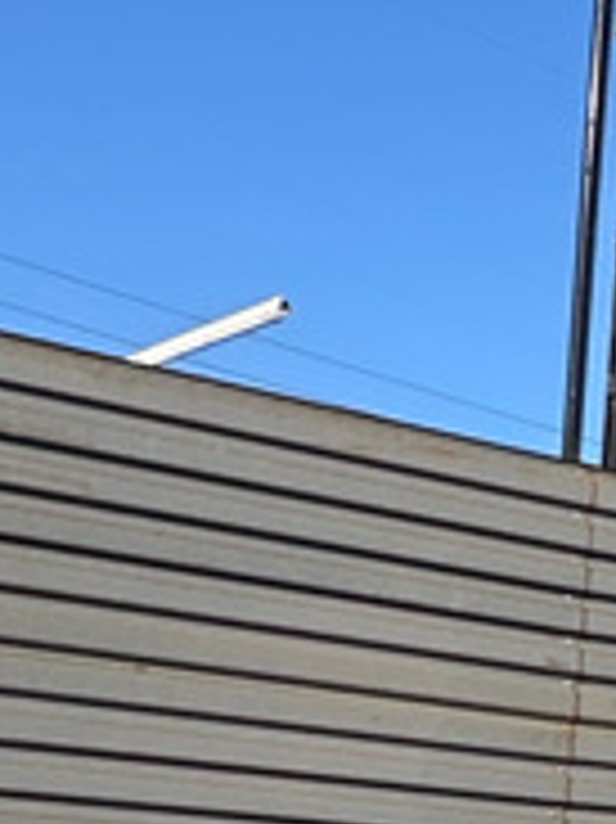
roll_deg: -1.3
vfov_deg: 20.2
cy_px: 932
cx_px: 1718
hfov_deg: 11.4
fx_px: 2185
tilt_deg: +3.6
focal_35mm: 92
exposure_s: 1/1335
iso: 40
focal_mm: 2.22
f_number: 2.2
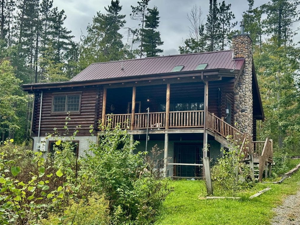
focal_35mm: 49
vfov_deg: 29.7
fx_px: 425
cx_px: 151
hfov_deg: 38.9
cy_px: 112
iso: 64
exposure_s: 1/1524
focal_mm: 6.76
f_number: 1.78
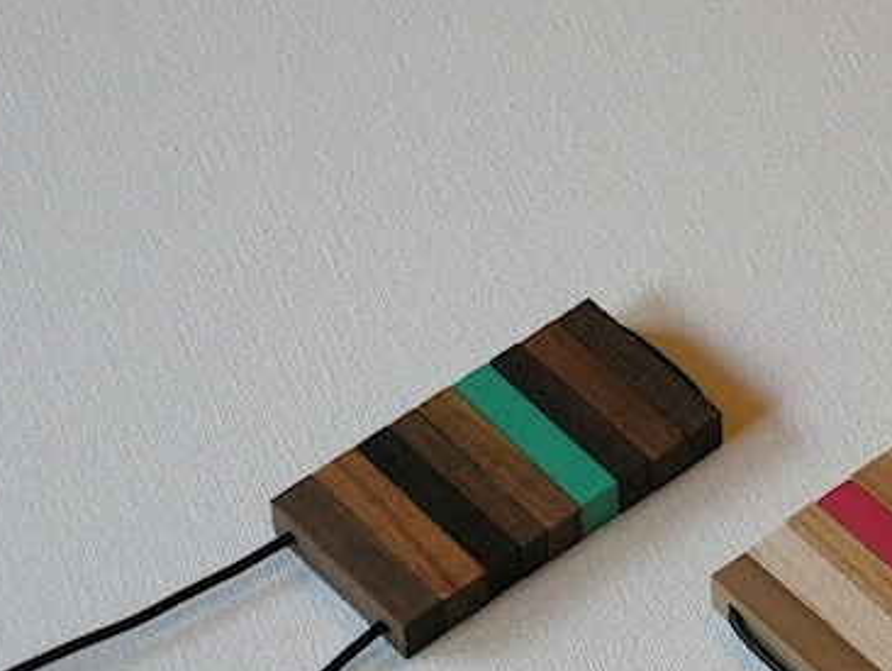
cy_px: 522
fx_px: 3919
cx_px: 704
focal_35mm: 152
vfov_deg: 9.8
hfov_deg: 12.9
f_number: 4.3
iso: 400
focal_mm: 18.6
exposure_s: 1/50.7
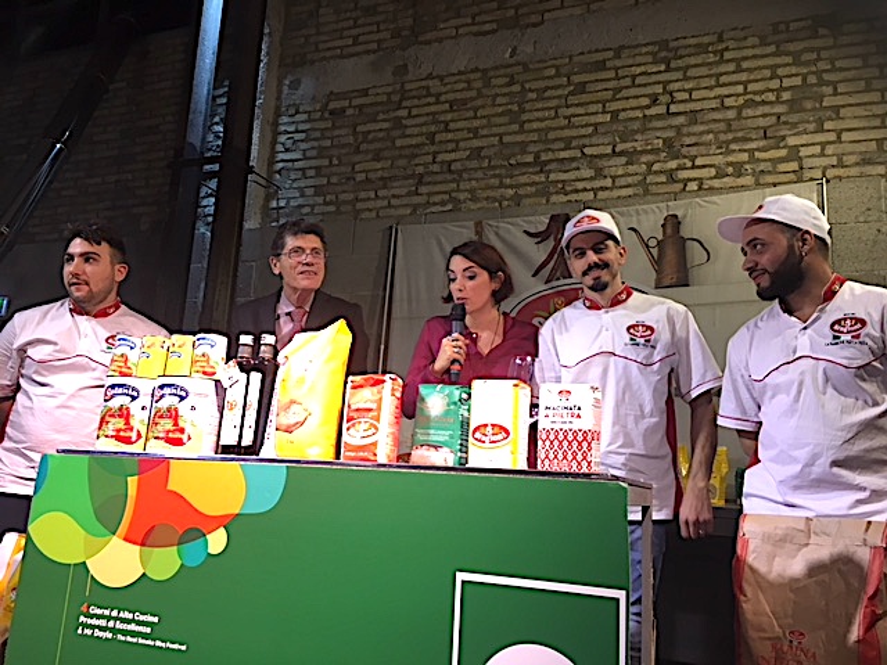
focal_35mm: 29
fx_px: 743
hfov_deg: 61.7
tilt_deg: +11.5
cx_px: 444
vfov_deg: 48.2
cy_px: 332
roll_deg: -2.9
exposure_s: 1/33
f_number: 2.2
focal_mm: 4.15
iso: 64
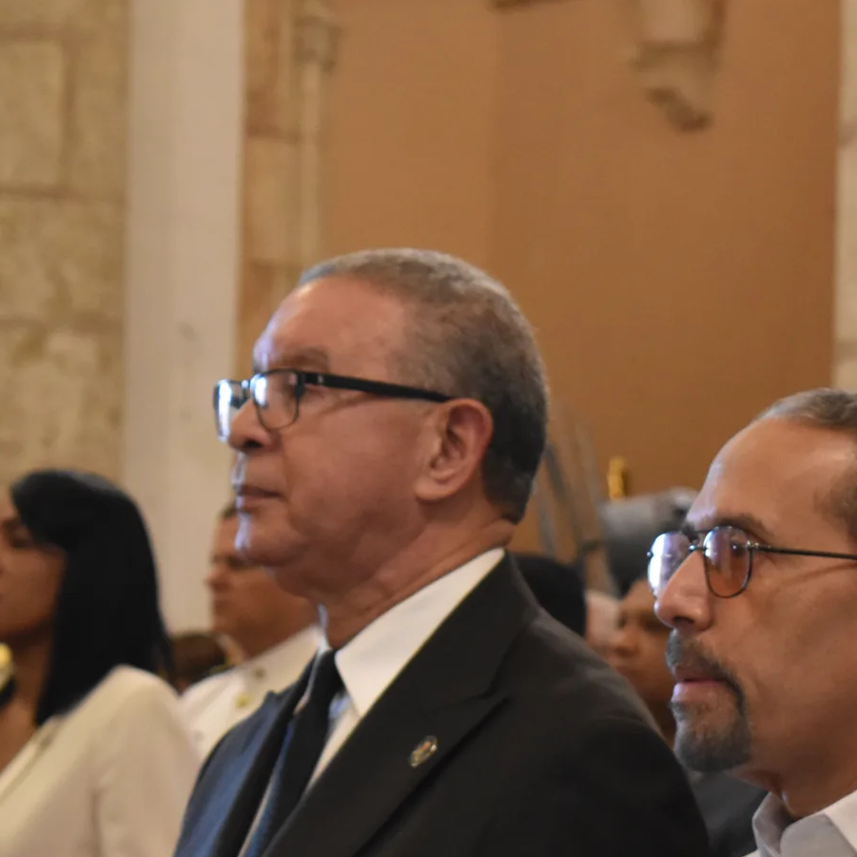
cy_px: 681
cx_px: 855
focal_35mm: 199
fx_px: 5580
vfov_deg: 8.8
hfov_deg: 8.7
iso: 2500
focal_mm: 55
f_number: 5.6
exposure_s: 1/80
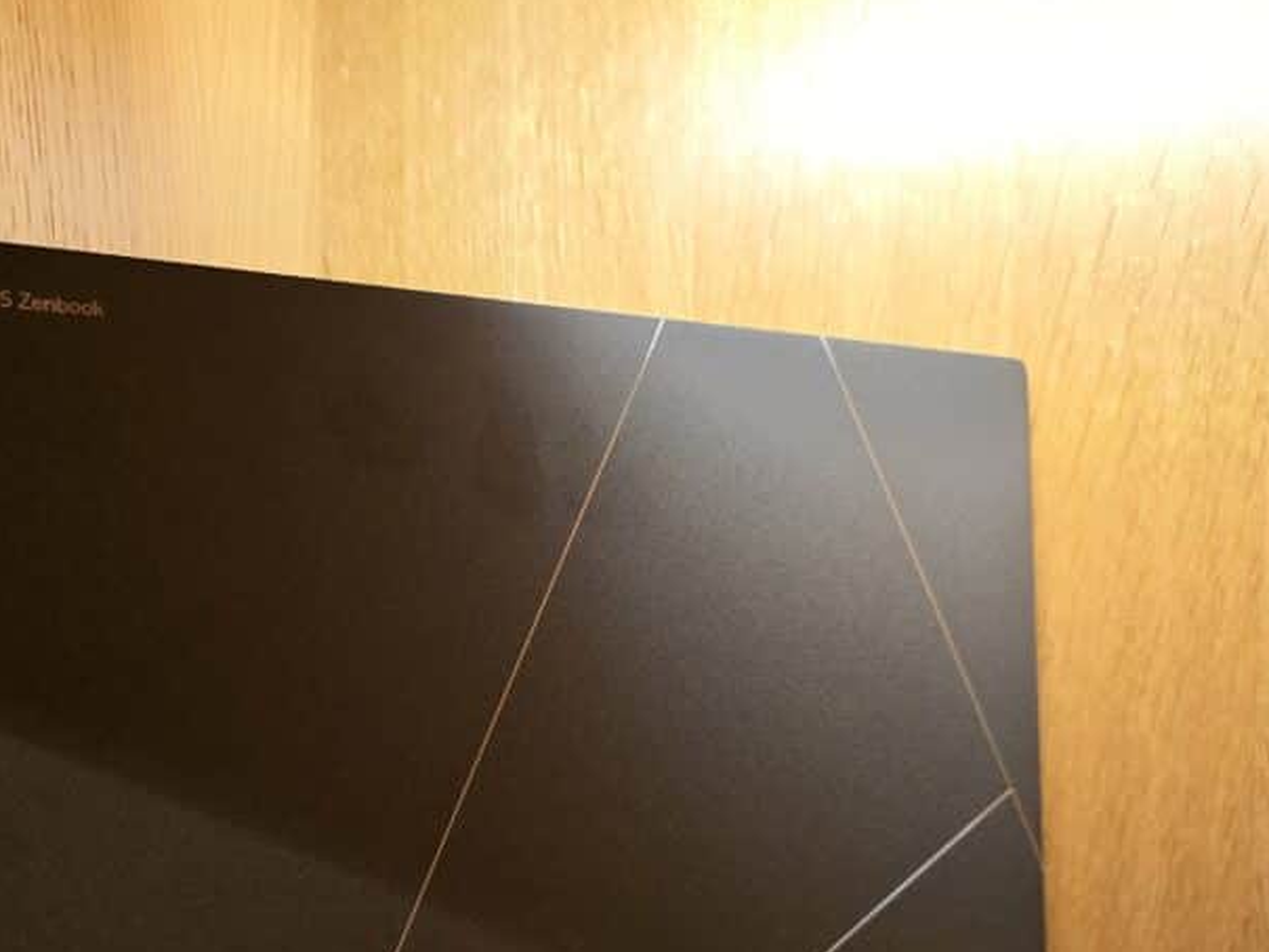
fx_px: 1430
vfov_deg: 35.9
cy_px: 727
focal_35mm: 39
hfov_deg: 47.2
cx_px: 433
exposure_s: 1/100
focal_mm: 6.3
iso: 1250
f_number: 1.7
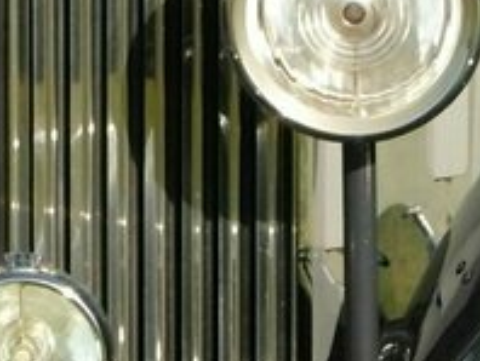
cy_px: 70
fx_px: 6553
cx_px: 2
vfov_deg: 3.2
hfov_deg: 4.2
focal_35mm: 472
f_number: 4.2
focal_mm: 13.9
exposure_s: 1/500
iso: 100
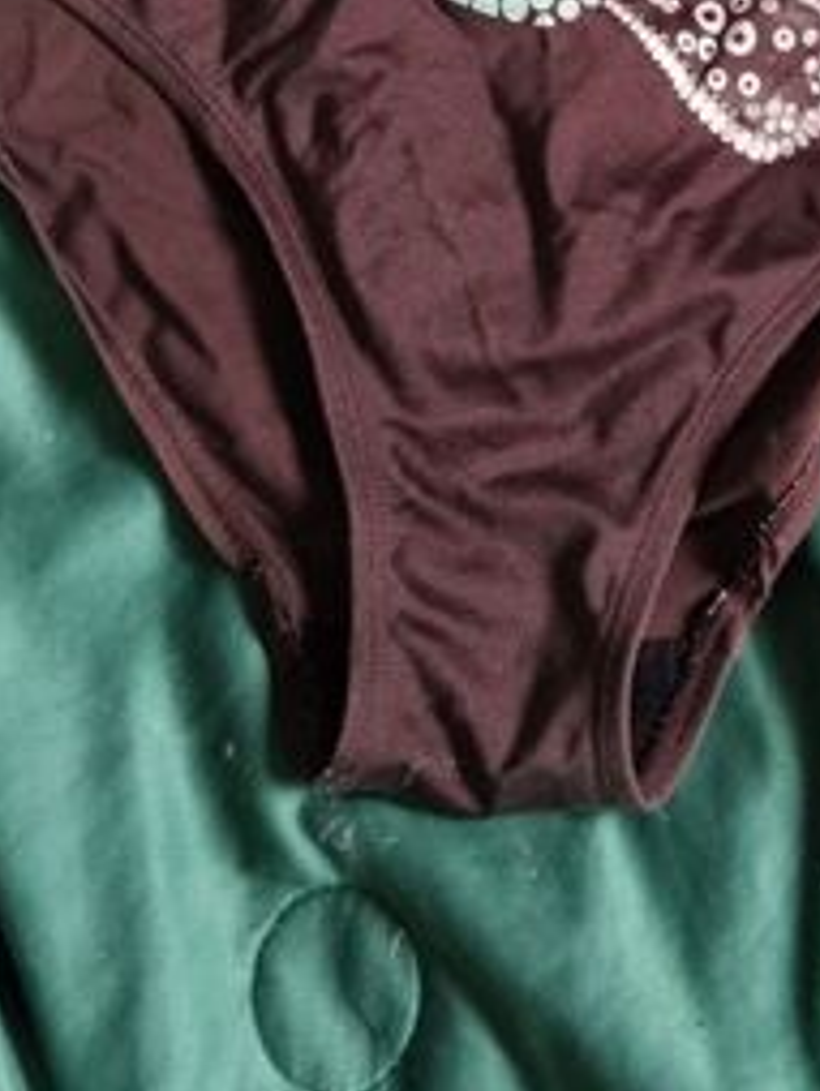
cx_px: 743
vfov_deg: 25.0
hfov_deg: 19.8
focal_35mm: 73
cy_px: -73
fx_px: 2302
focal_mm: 3.96
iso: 100
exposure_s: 1/50
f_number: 1.8
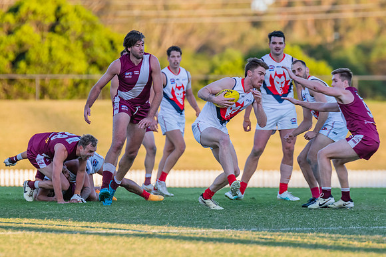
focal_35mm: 521
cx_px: 231
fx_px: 5582
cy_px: 128
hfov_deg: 4.0
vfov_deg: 2.6
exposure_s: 1/1000
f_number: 5
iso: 800
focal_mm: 360
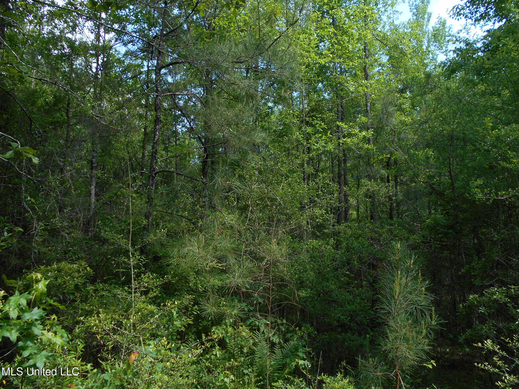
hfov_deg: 67.3
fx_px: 390
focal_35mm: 26
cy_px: 194
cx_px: 260
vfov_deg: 53.1
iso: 80
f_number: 3.2
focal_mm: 4.6
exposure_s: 1/250
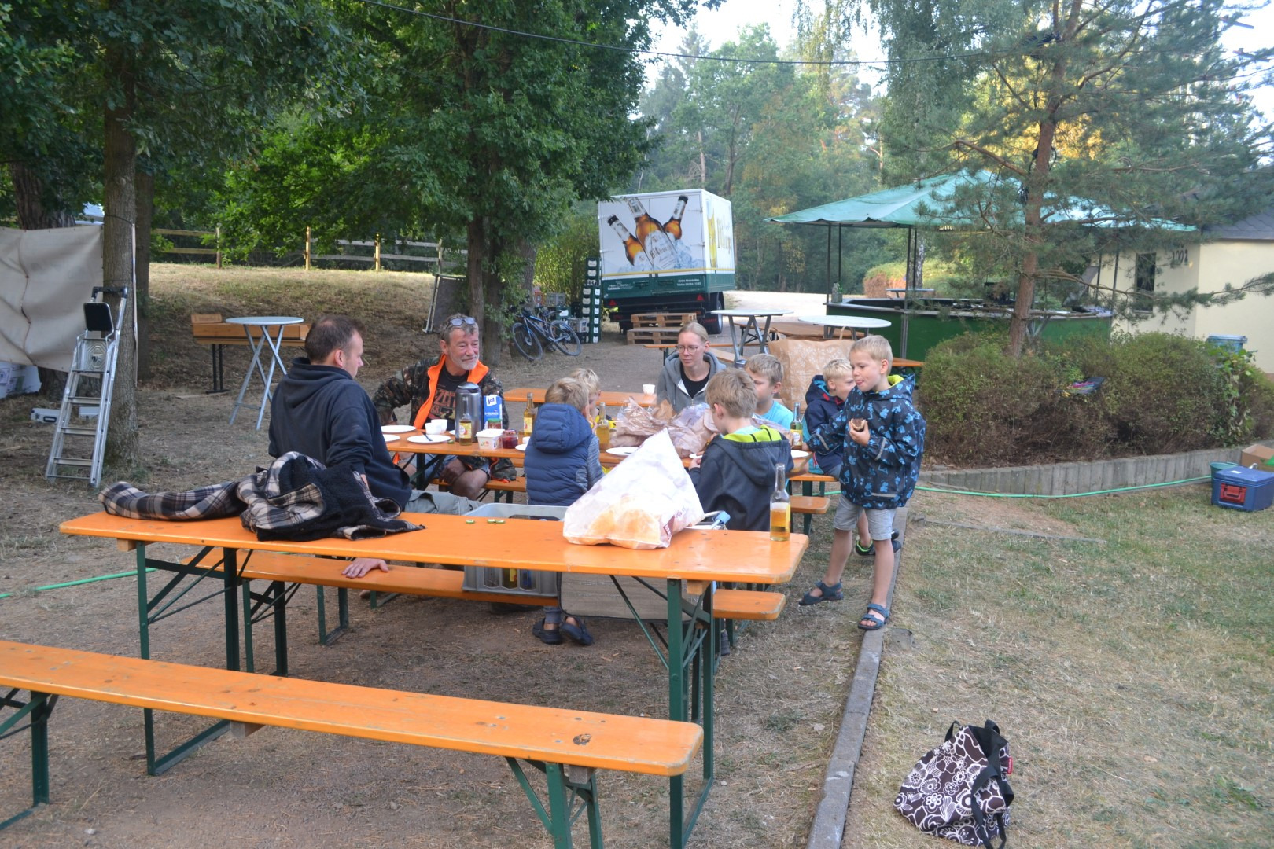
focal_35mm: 30
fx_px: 1062
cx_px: 637
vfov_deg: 43.6
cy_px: 424
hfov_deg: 61.9
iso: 400
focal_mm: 20
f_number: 5.6
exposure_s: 1/125
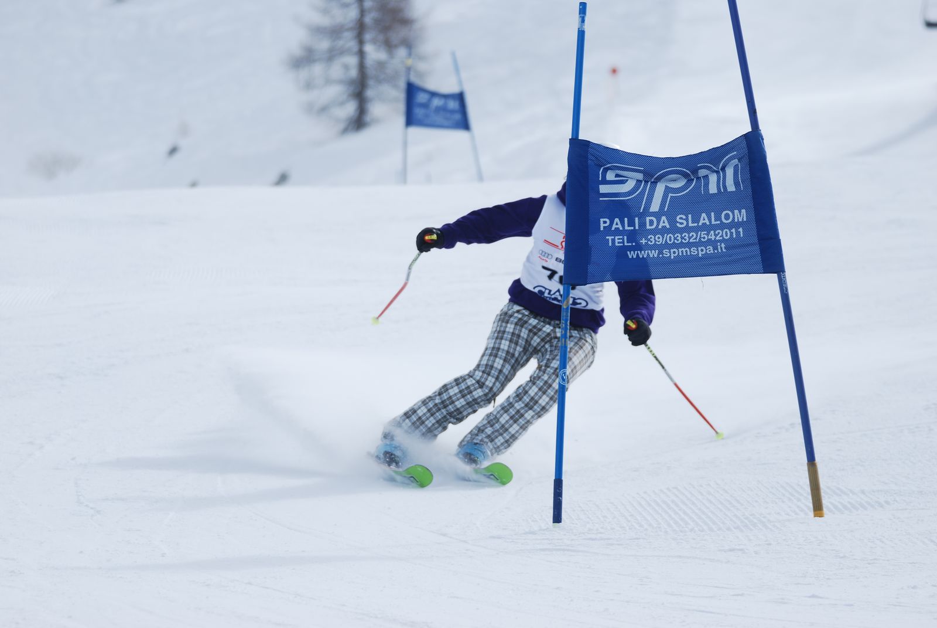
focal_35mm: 248
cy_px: 314
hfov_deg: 8.3
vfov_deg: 5.6
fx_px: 6449
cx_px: 468
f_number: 5.3
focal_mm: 165
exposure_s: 1/1000
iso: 110
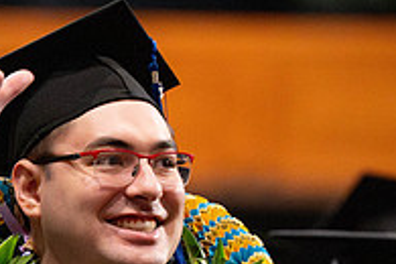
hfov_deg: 2.9
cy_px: 294
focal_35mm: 719
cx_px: 179
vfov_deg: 1.9
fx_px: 7908
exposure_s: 1/200
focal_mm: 200
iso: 6400
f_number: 2.8
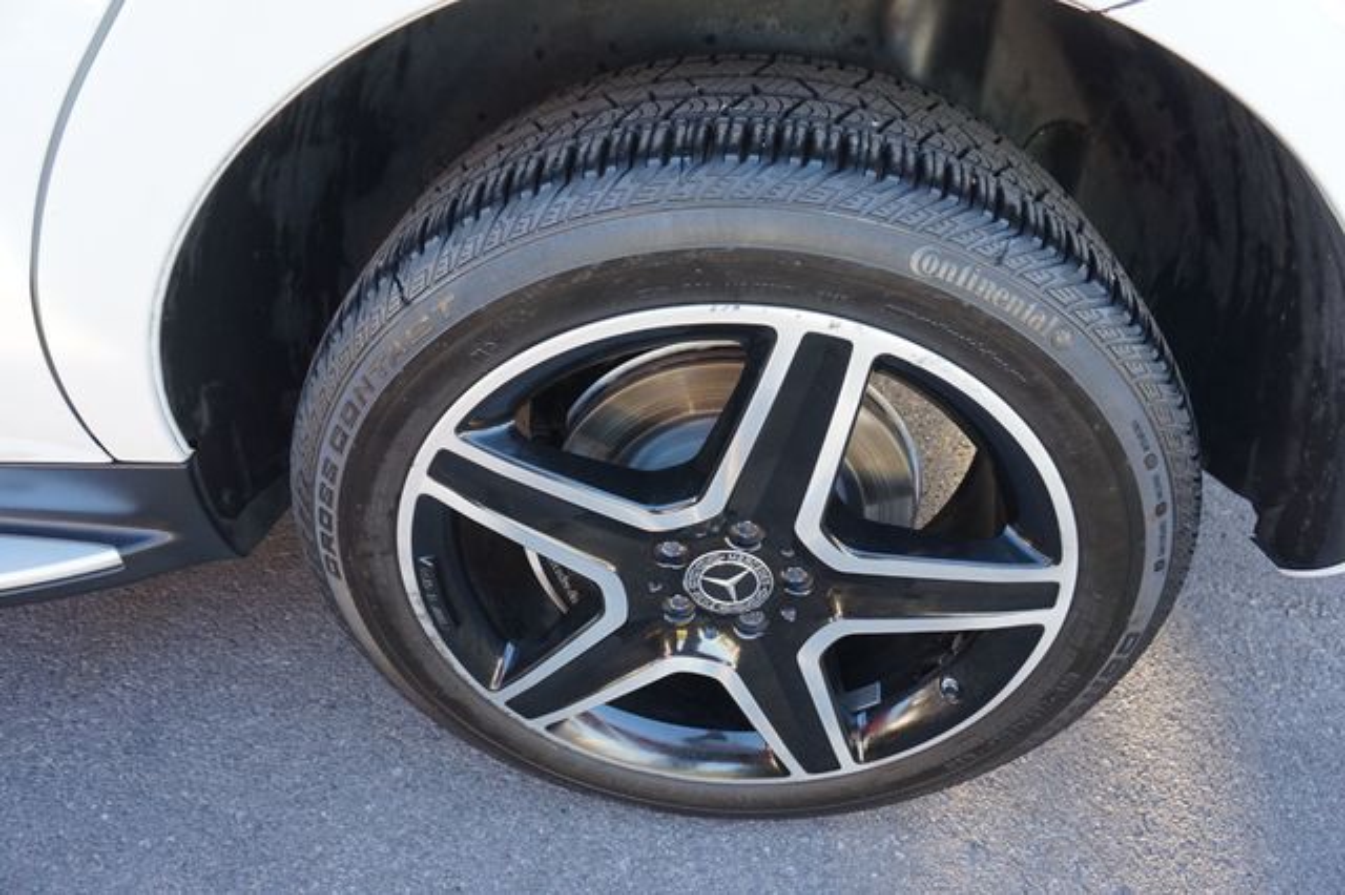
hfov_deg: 73.8
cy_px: 448
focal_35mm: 24
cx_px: 672
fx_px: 896
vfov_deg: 53.1
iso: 250
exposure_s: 1/60
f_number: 4
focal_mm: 16
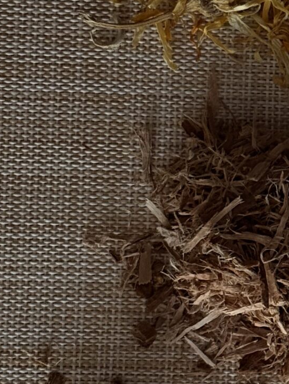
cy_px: 193
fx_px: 2035
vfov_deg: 10.8
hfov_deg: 8.0
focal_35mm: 183
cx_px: 435
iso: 250
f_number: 1.6
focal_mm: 5.96
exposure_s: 1/40
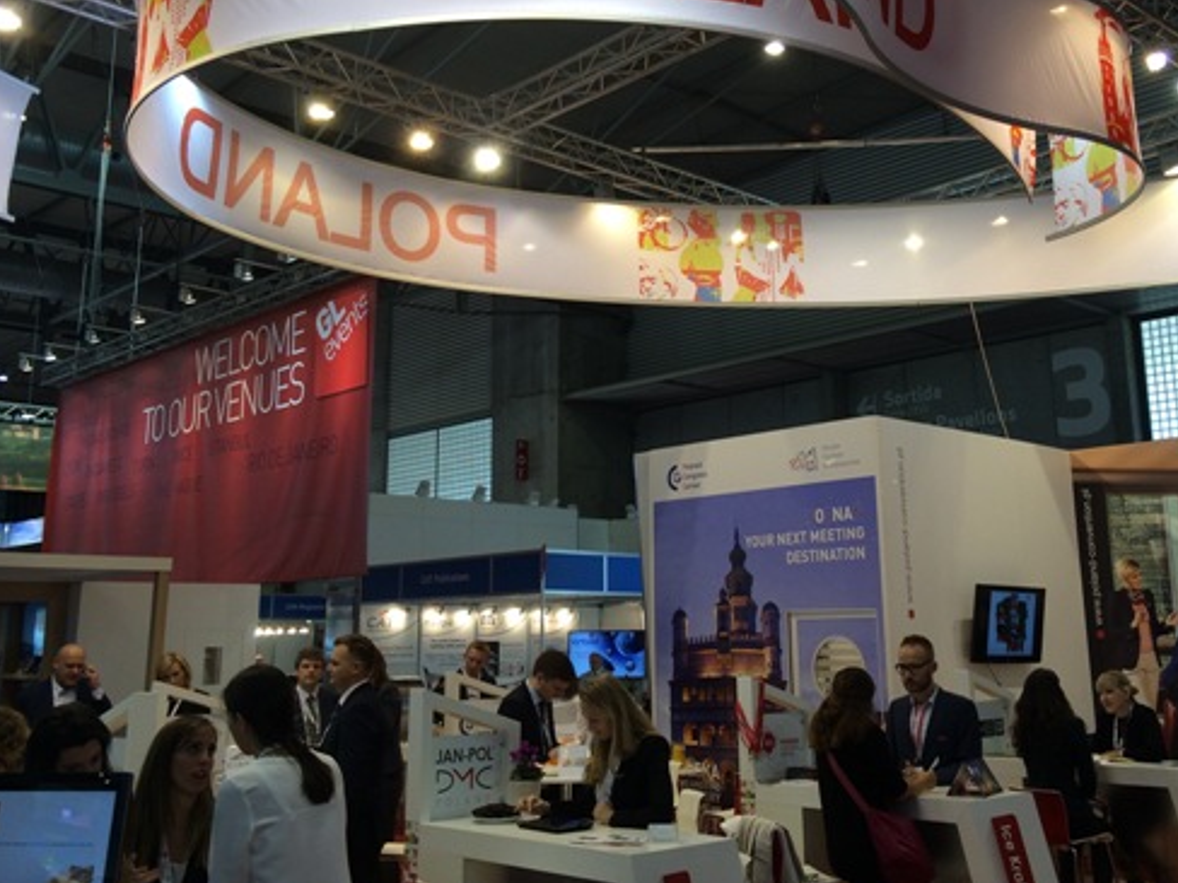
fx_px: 1293
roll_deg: +2.2
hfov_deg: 48.9
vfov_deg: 37.5
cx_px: 645
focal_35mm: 38
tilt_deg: +12.4
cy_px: 340
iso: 50
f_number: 2.2
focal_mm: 4.15
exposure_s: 1/100
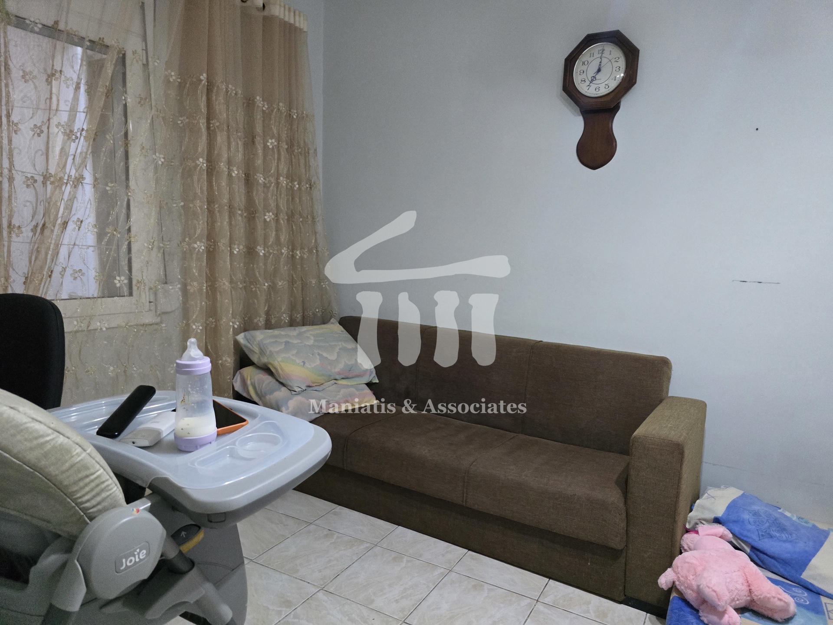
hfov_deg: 73.9
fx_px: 553
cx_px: 416
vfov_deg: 58.9
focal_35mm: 23
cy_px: 312
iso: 1600
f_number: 1.7
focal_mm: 6.3
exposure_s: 1/100
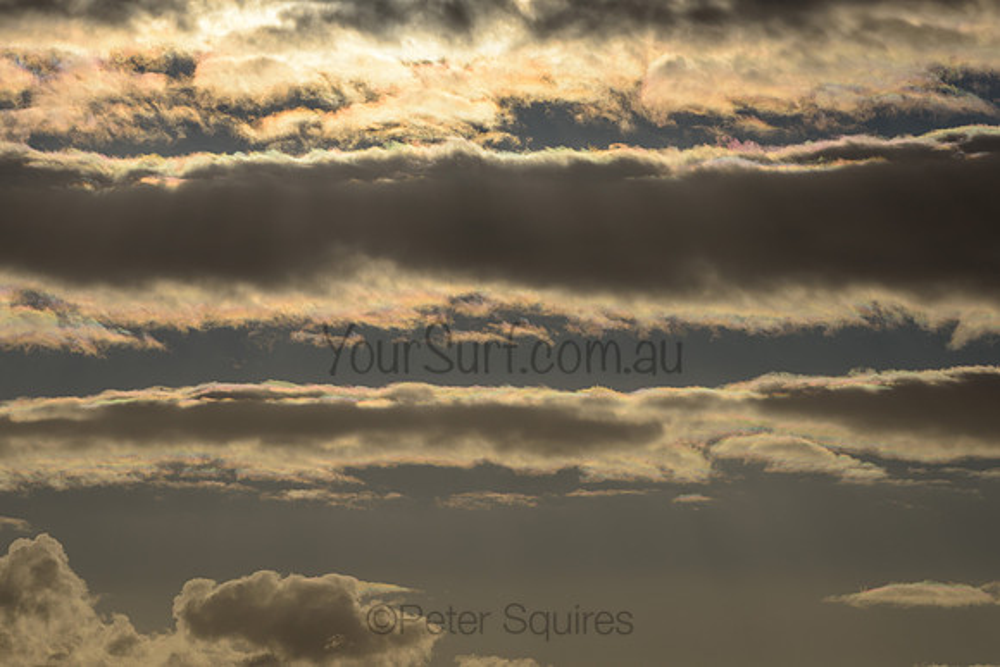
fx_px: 6816
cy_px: 259
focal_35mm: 245
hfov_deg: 8.4
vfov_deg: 5.6
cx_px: 476
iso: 64
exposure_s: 1/2000
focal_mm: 200
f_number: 13
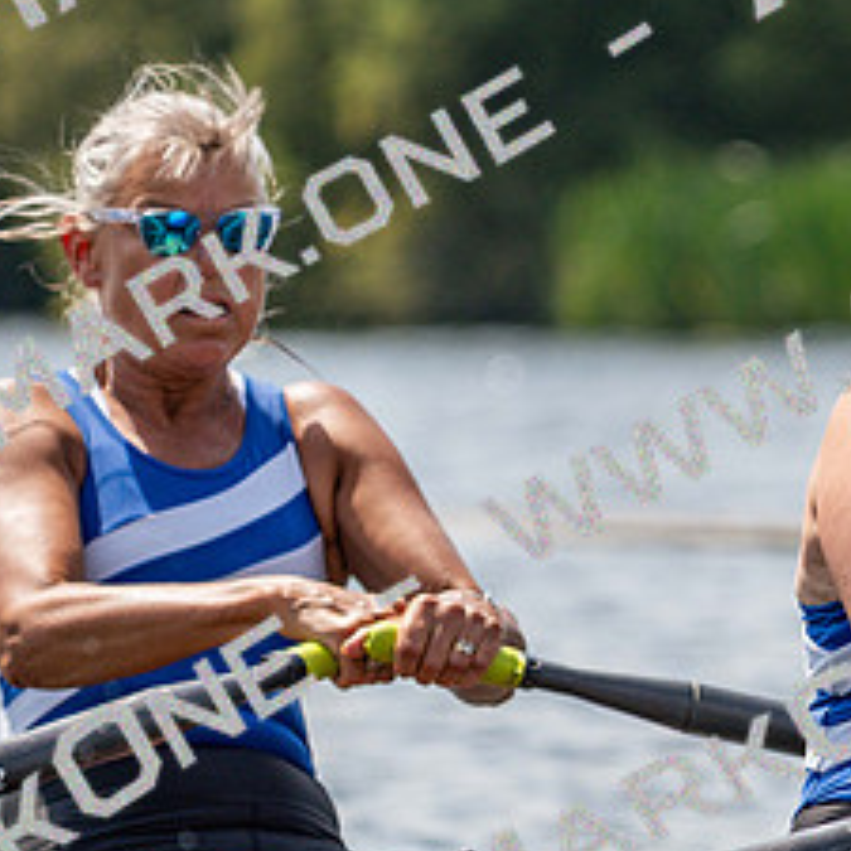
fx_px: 15381
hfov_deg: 3.2
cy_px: 573
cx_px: 949
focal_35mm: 553
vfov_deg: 3.2
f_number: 5.6
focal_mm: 252
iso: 250
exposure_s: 1/1600
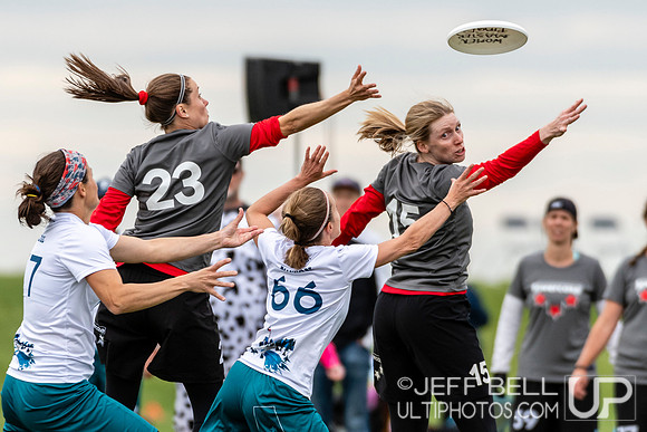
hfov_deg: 2.5
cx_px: 336
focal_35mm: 810
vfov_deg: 1.7
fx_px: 14563
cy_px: 208
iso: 450
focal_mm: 350
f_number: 4
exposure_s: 1/1250
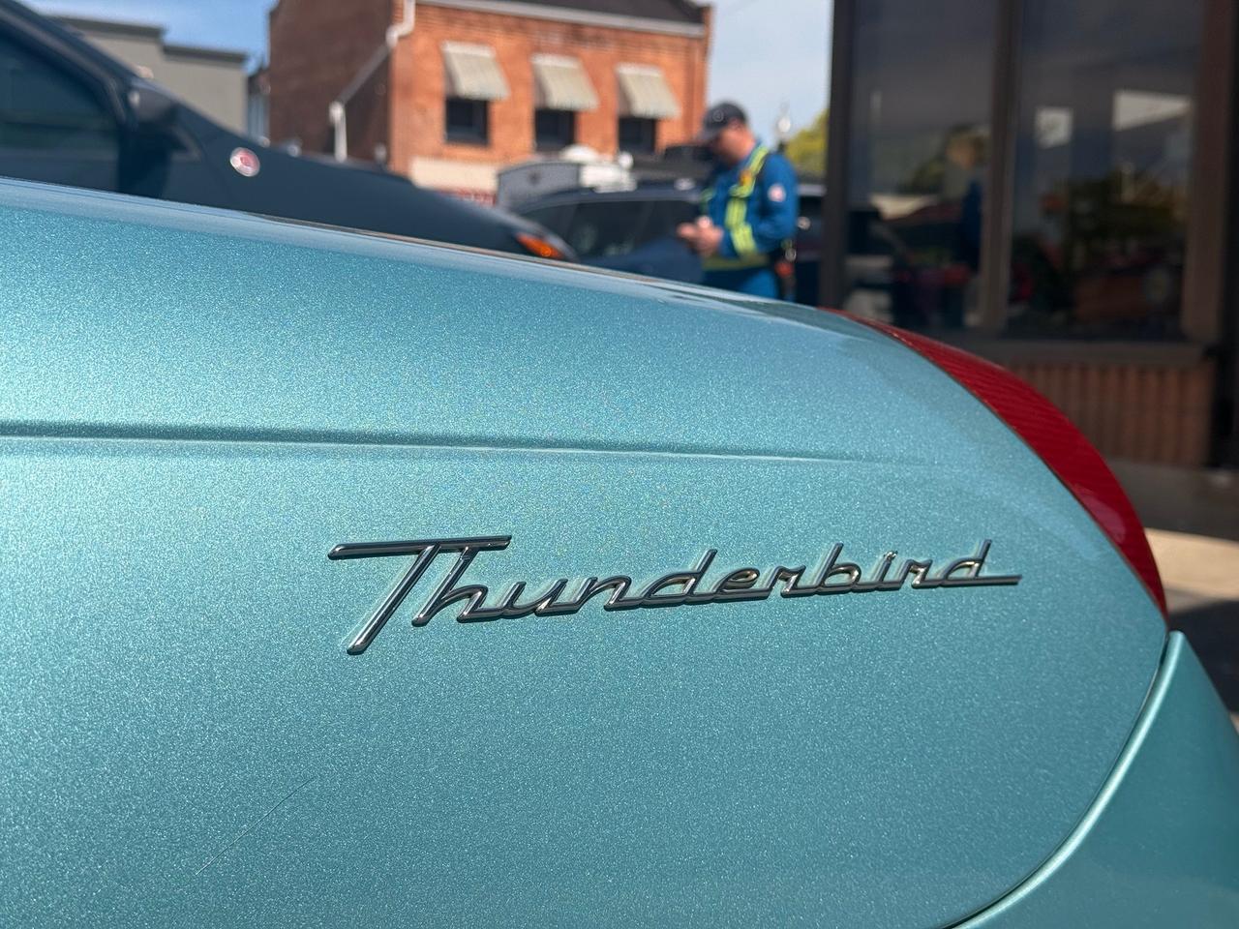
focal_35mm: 48
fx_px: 1718
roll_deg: -1.5
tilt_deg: -2.6
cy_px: 464
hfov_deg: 39.7
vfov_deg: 30.3
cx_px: 620
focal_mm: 6.76
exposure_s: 1/7874
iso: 64
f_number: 1.78
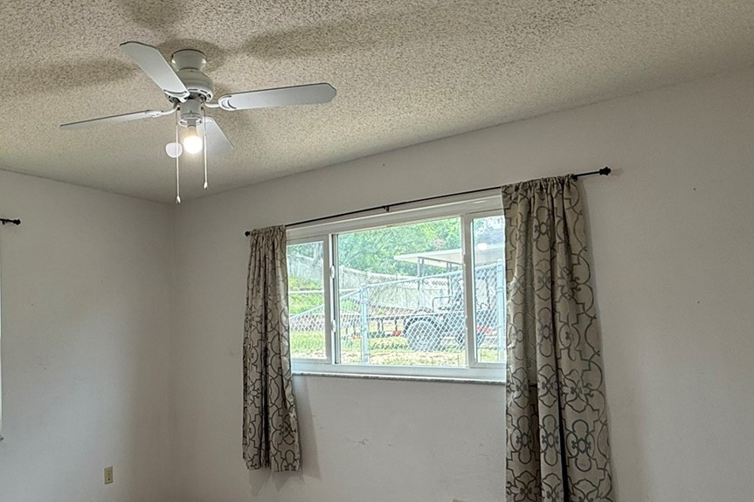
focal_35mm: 27
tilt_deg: +2.9
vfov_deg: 47.5
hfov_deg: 64.9
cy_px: 308
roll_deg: +1.1
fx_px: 565
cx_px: 229
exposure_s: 1/120
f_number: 2.2
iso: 64
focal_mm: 2.22
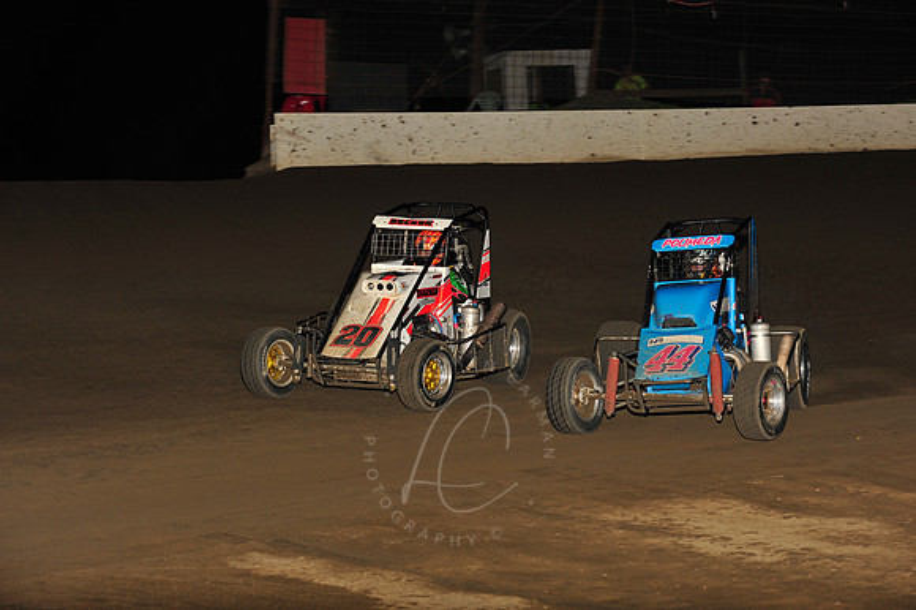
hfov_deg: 19.5
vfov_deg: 13.0
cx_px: 458
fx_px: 2670
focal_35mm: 105
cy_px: 305
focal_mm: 105
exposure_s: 1/320
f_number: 6.3
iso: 800
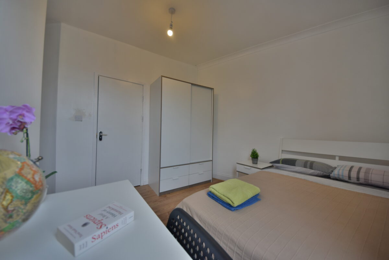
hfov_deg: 112.6
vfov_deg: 90.1
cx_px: 194
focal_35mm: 12
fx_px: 130
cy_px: 130
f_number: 4.5
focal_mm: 8
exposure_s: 1/125
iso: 400
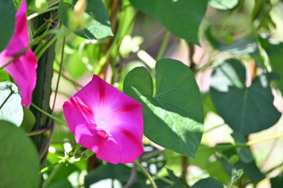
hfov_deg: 6.9
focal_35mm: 300
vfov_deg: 4.6
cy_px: 94
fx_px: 2358
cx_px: 142
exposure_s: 1/320
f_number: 6.3
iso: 1100
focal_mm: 200
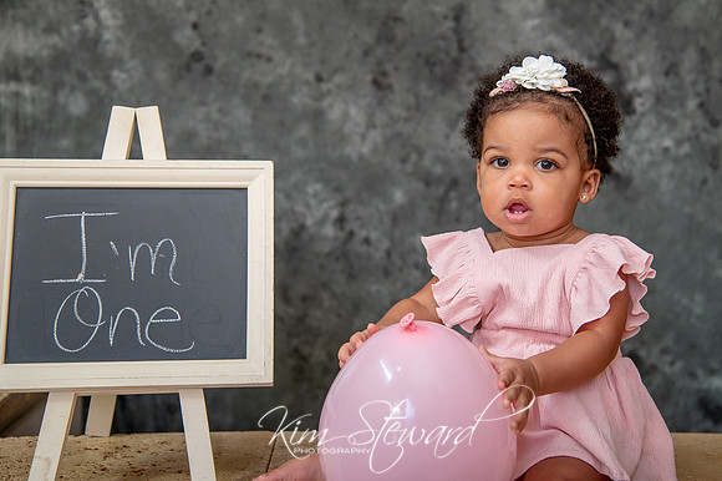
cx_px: 411
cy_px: 233
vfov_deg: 18.9
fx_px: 1446
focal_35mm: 72
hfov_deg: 28.0
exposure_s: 1/200
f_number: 4
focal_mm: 58
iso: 200
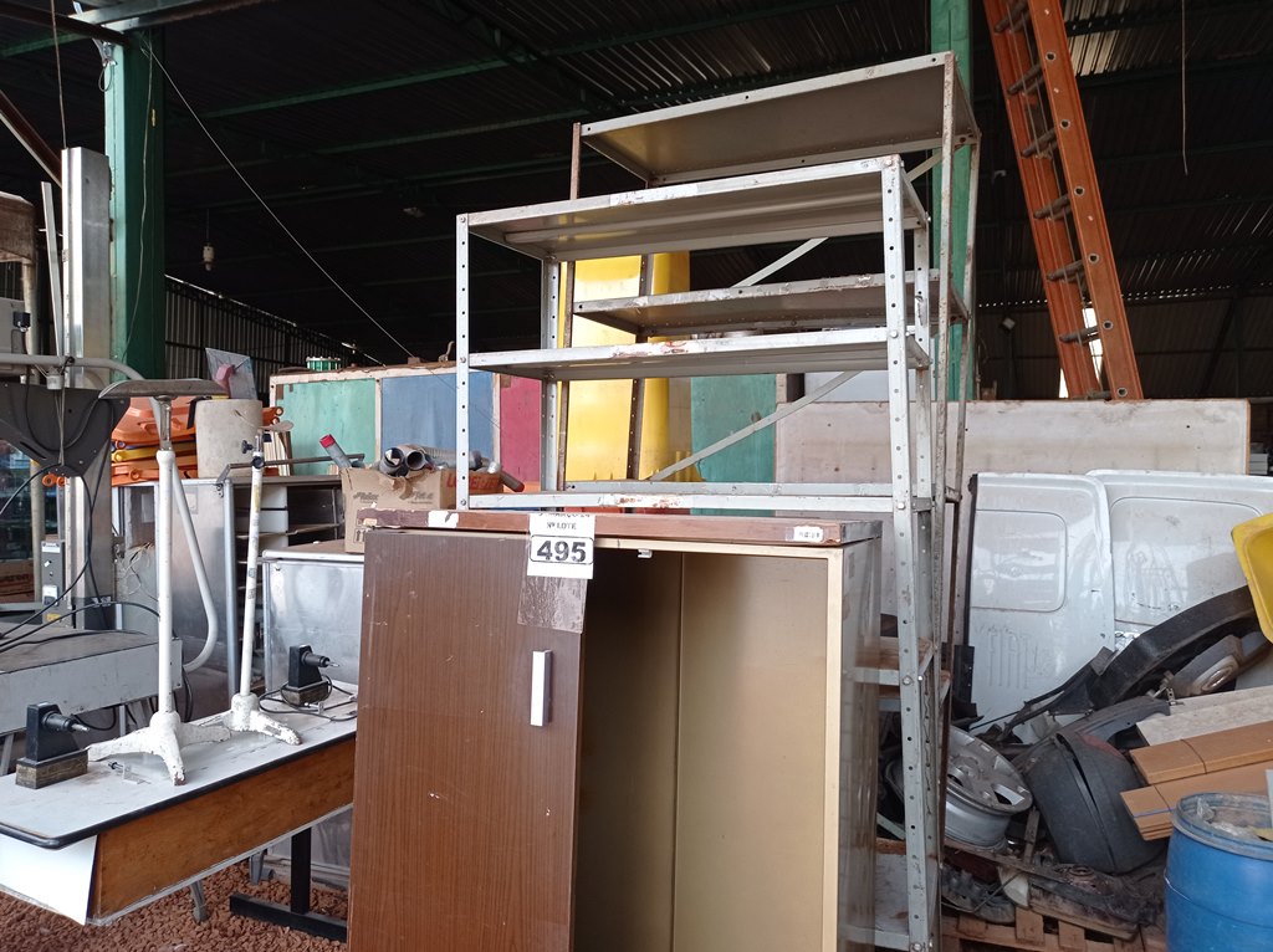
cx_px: 636
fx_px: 1029
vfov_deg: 49.7
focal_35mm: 28
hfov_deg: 63.5
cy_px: 476
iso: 102
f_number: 1.79
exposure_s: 1/120
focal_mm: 4.7
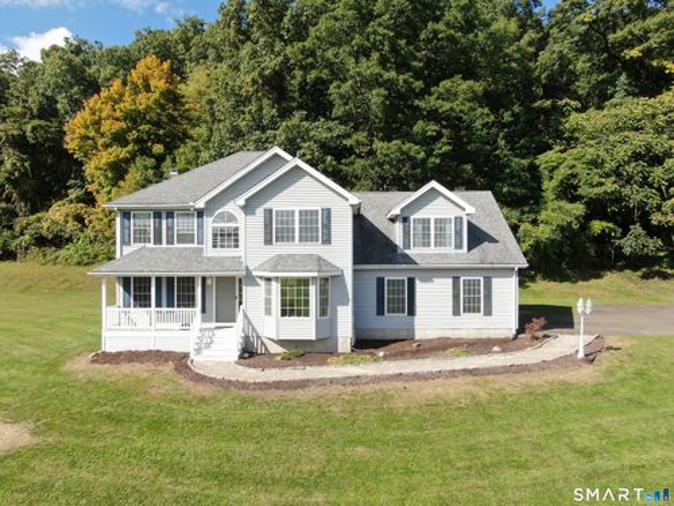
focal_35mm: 24
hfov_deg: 71.6
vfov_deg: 56.8
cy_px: 253
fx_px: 467
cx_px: 337
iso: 100
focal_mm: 4.39
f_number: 2.8
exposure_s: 1/800
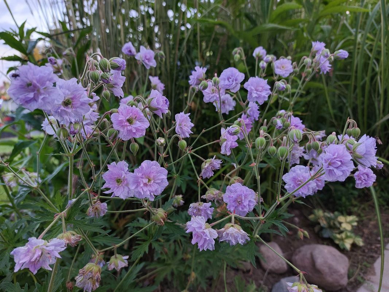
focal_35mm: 25
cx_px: 194
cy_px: 146
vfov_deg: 54.9
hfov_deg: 69.4
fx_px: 281
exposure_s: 1/50
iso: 64
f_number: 1.8
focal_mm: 5.23
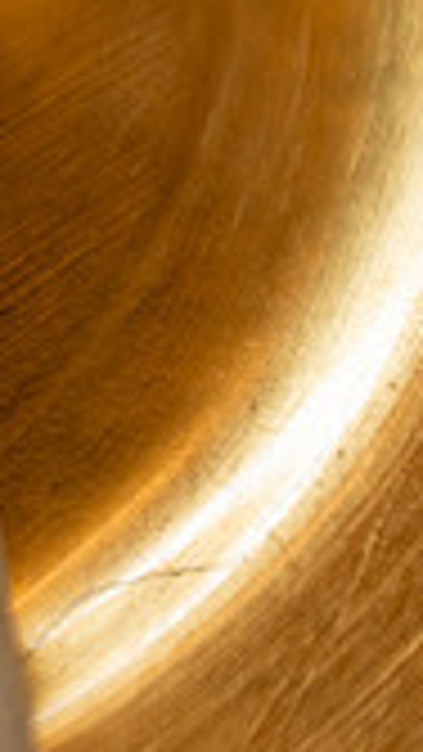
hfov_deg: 4.6
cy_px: 43
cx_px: -720
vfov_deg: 8.4
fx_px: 5082
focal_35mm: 255
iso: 160
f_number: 2.8
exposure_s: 1/160
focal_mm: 70
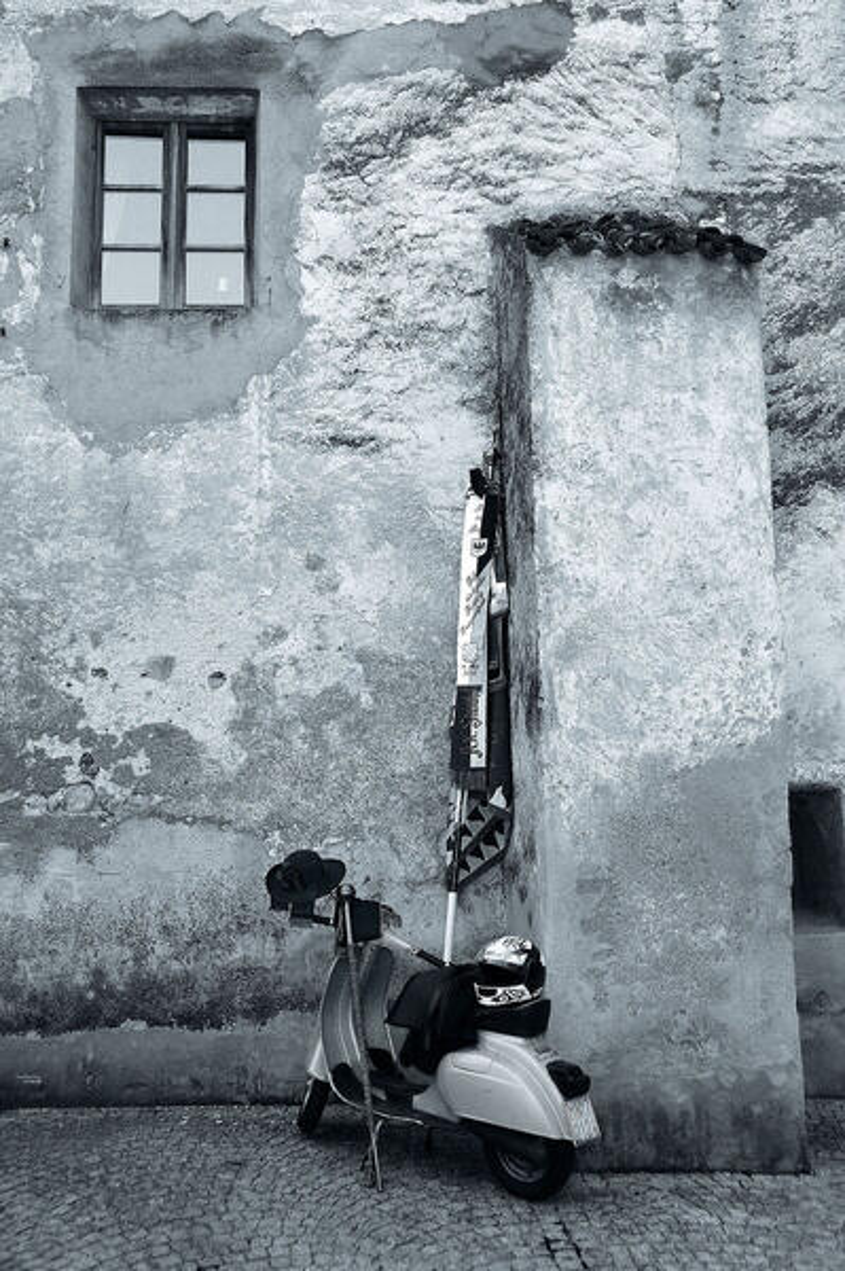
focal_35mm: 33
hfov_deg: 39.9
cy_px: 636
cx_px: 422
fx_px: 1164
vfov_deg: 57.3
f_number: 6.3
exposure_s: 1/250
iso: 320
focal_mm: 22
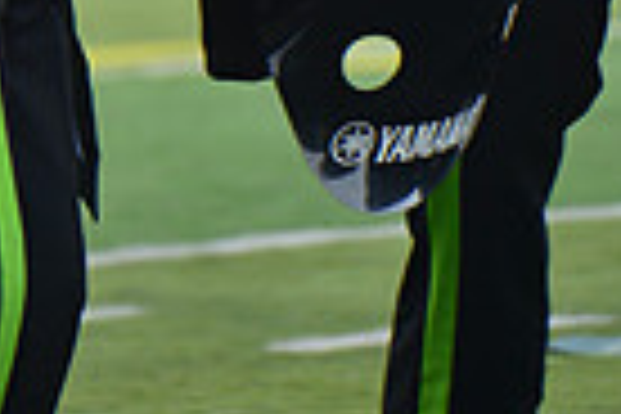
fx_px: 19112
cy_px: -477
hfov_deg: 1.9
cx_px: 61
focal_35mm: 1108
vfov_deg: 1.2
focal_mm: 340
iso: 200
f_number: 5.6
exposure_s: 1/640
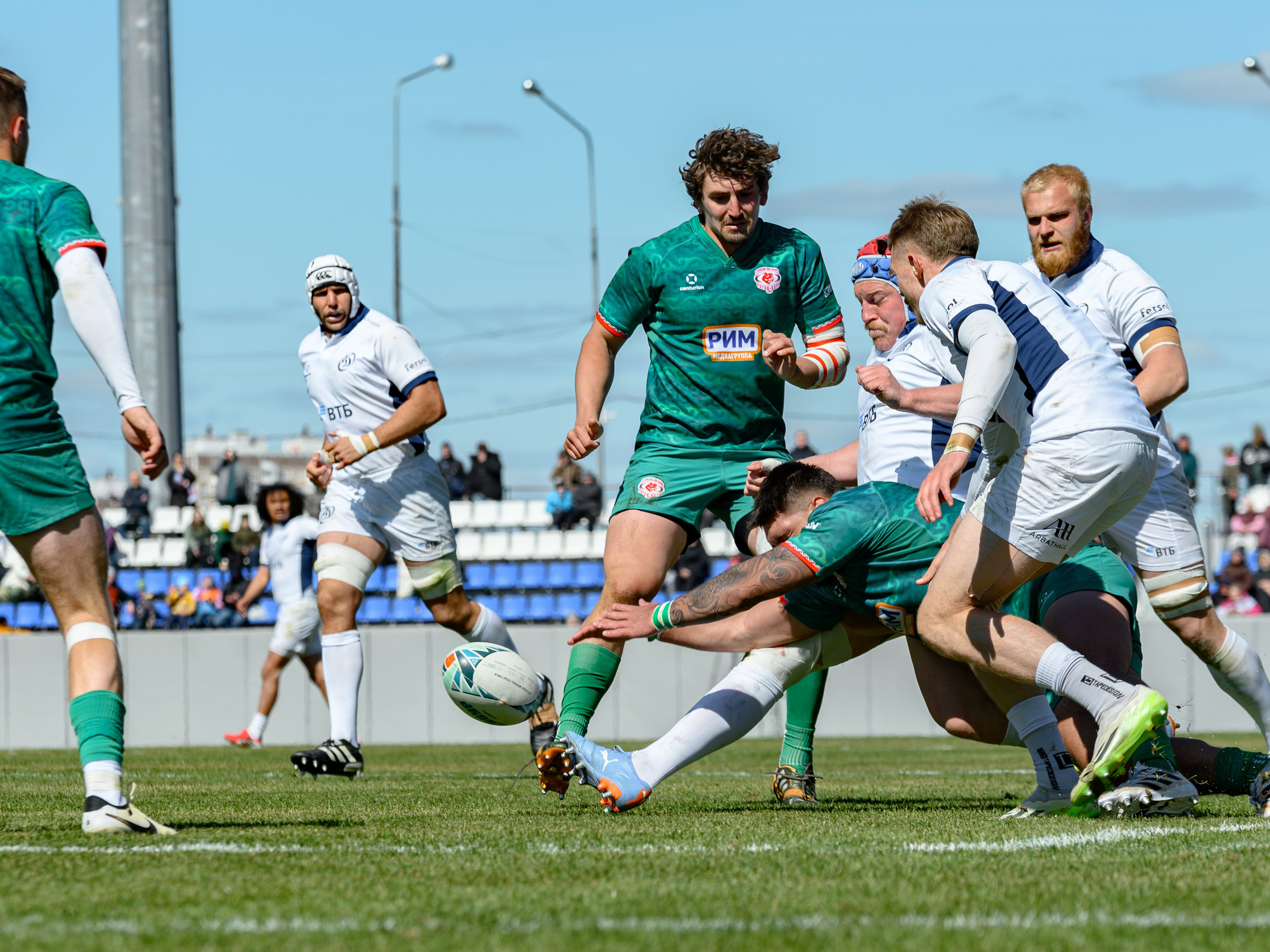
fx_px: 9025
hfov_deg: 8.0
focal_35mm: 246
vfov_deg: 6.0
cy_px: 540
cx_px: 572
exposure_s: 1/1250
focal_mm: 150
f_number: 5.6
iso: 160
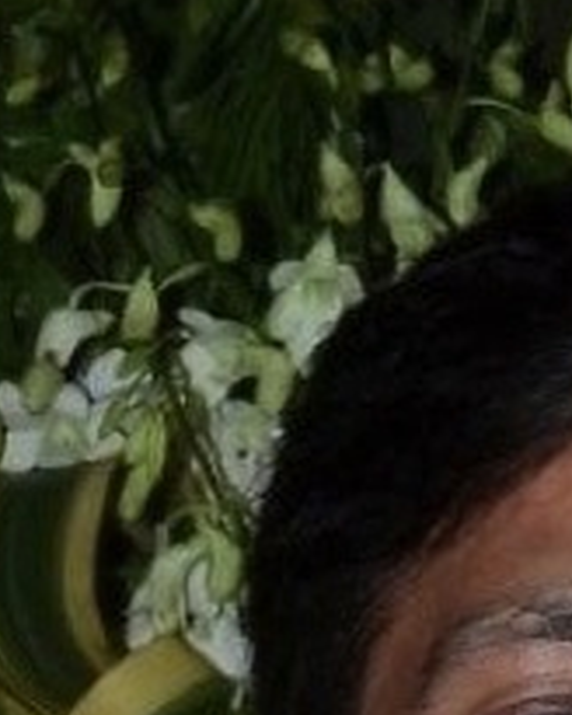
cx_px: 366
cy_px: 2785
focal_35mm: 422
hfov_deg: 3.7
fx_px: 8930
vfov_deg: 4.3
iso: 500
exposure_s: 1/125
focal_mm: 34
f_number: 11
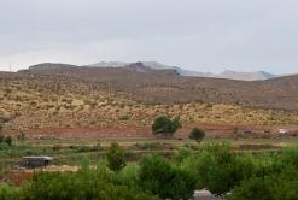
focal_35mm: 112
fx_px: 929
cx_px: 40
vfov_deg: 12.3
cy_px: 149
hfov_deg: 18.0
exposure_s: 1/160
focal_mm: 18
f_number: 6.3
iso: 100
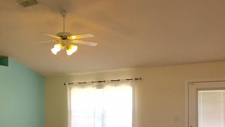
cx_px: 65
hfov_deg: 44.4
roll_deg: +0.0
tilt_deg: +0.9
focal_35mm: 45
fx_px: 269
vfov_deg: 25.9
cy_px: 109
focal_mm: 4.15
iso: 25
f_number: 2.2
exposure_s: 1/40
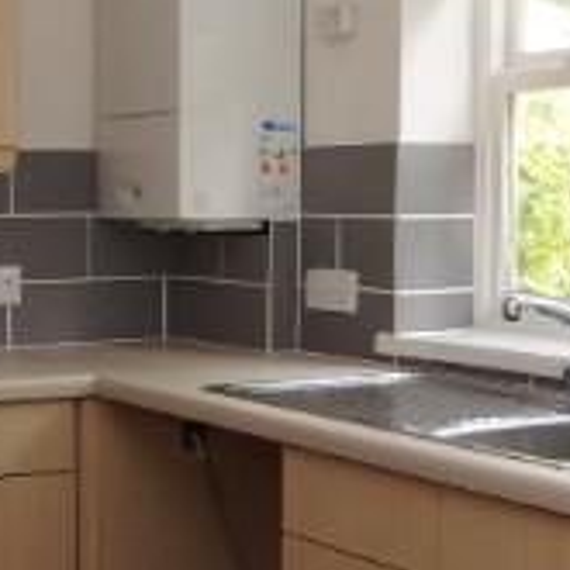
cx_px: 197
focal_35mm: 79
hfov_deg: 21.8
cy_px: 259
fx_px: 1472
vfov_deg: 21.9
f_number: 6.3
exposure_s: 1/60
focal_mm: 10
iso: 250
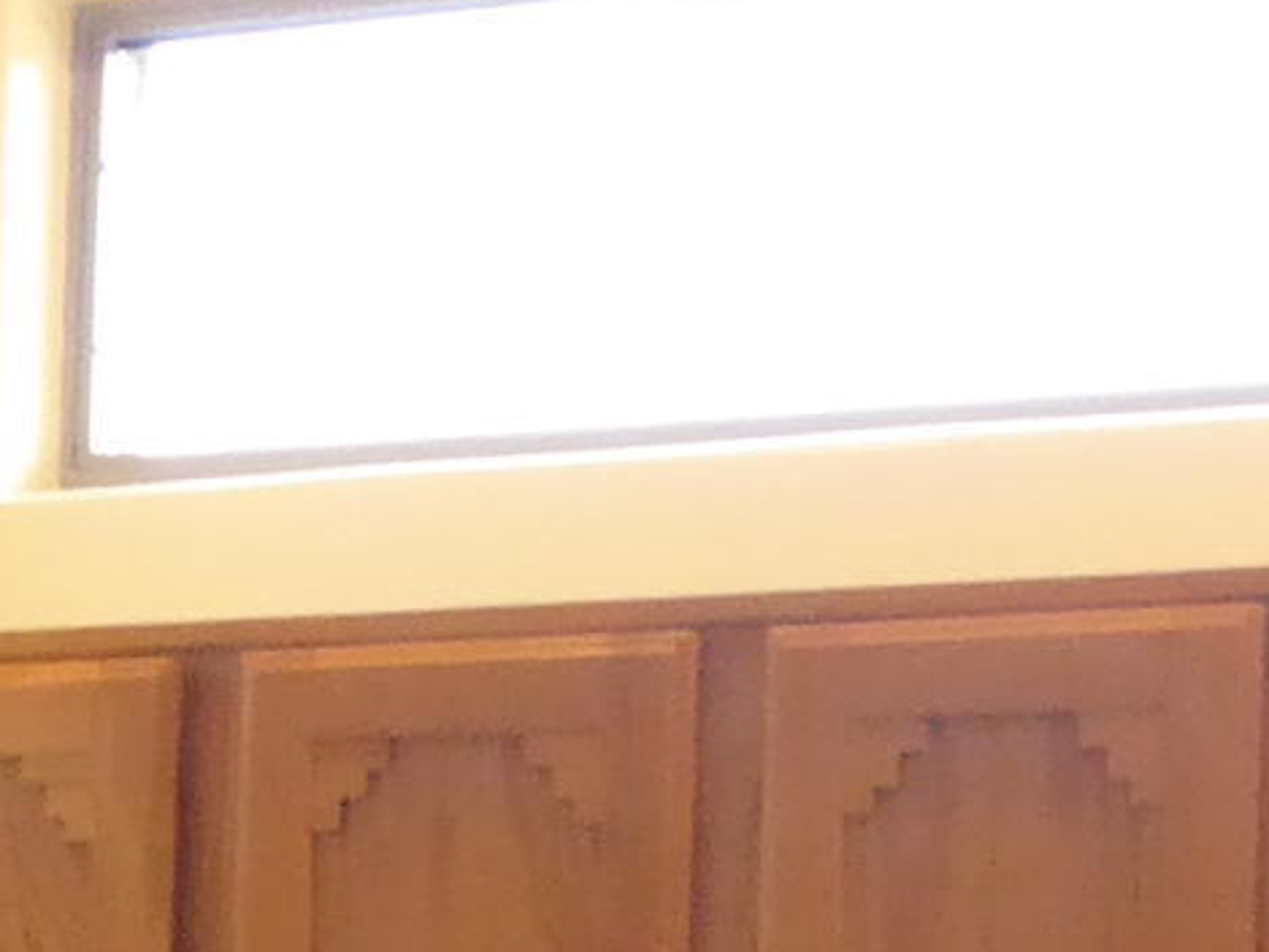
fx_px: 5867
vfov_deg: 8.9
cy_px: 1704
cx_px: 1007
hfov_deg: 12.3
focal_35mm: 160
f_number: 3.3
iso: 500
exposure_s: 1/60
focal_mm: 4.3
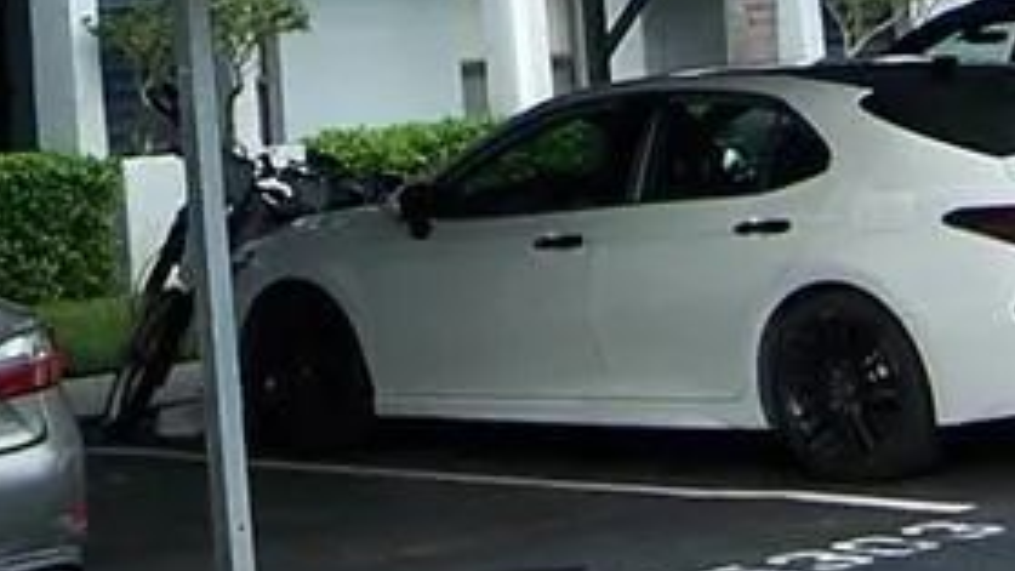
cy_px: -604
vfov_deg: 8.7
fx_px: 3553
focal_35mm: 132
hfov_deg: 16.1
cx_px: 204
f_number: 3.4
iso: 80
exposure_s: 1/250
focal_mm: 5.5
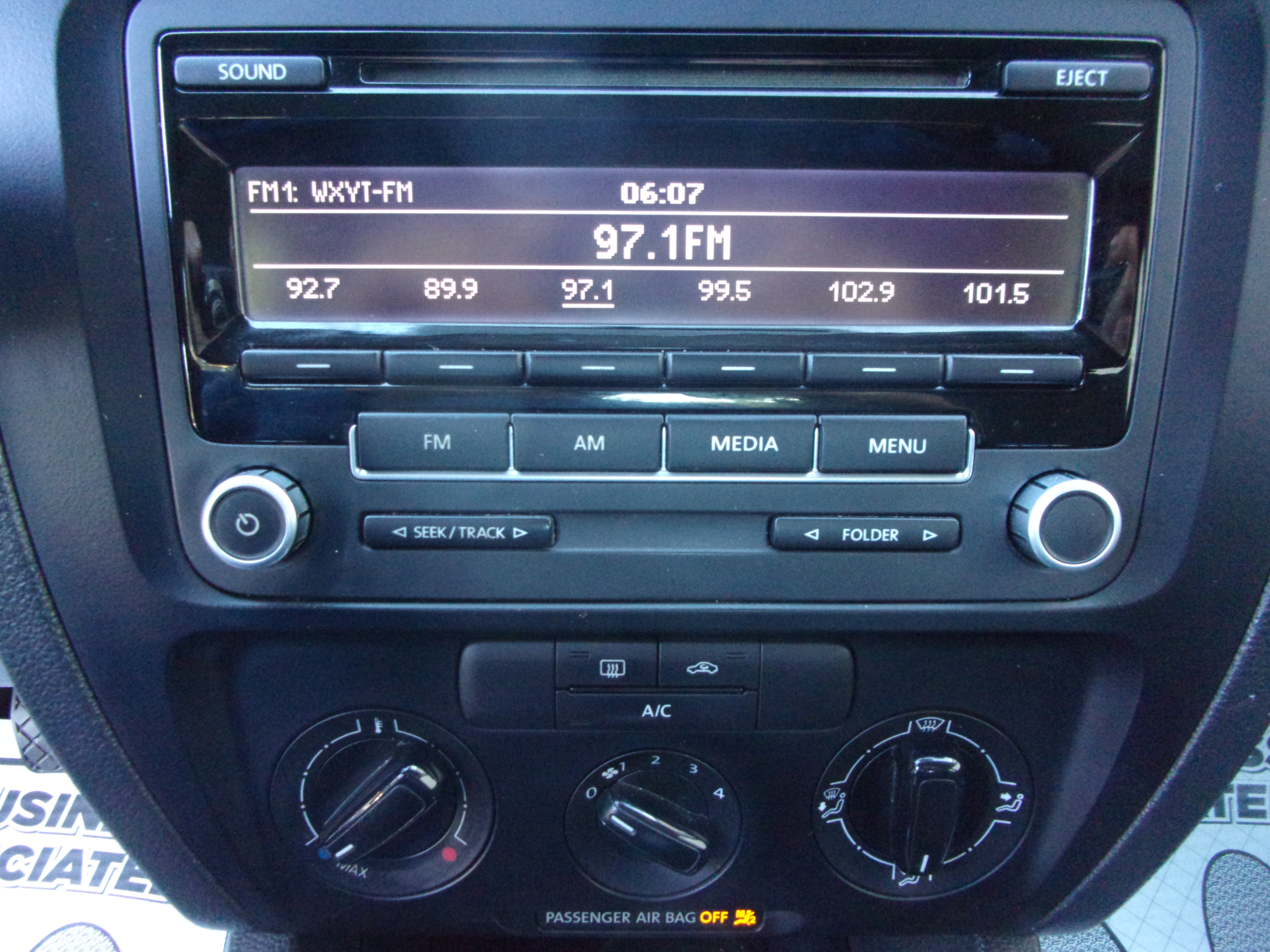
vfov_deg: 49.7
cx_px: 635
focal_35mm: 28
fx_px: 1027
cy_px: 476
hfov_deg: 63.4
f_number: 3.9
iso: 653
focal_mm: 5.1
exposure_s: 1/17
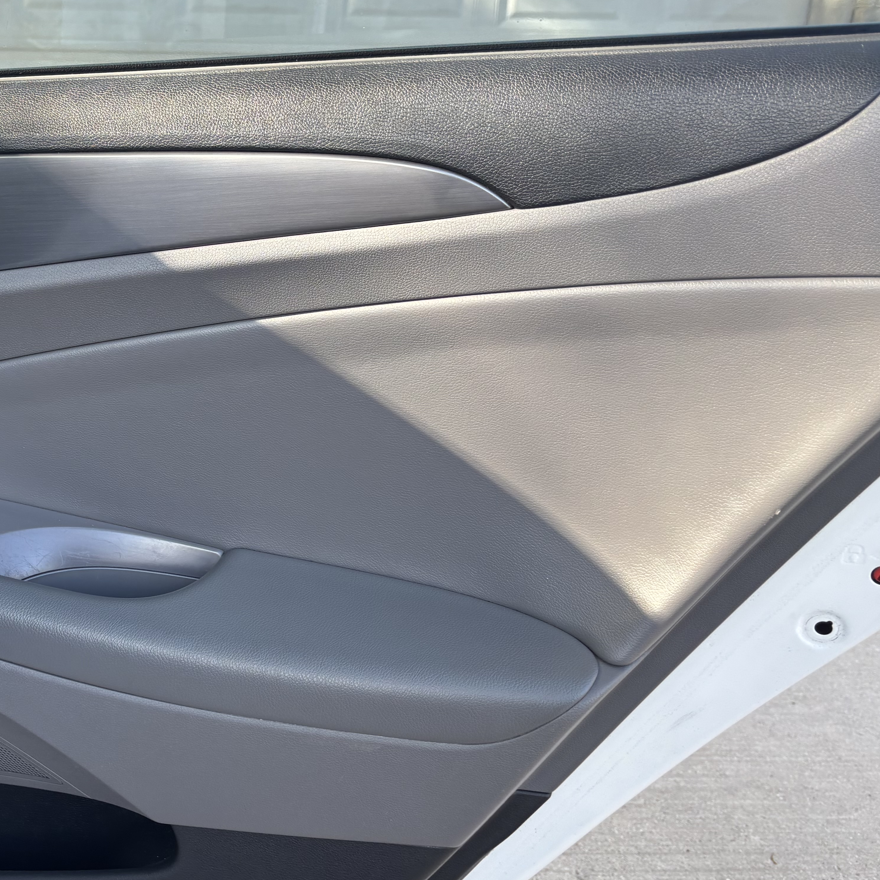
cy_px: 402
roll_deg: -2.7
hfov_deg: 36.8
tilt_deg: -18.6
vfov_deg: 38.3
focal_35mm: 44
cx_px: 158
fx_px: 1266
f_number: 1.6
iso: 32
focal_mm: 5.96
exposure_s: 1/127
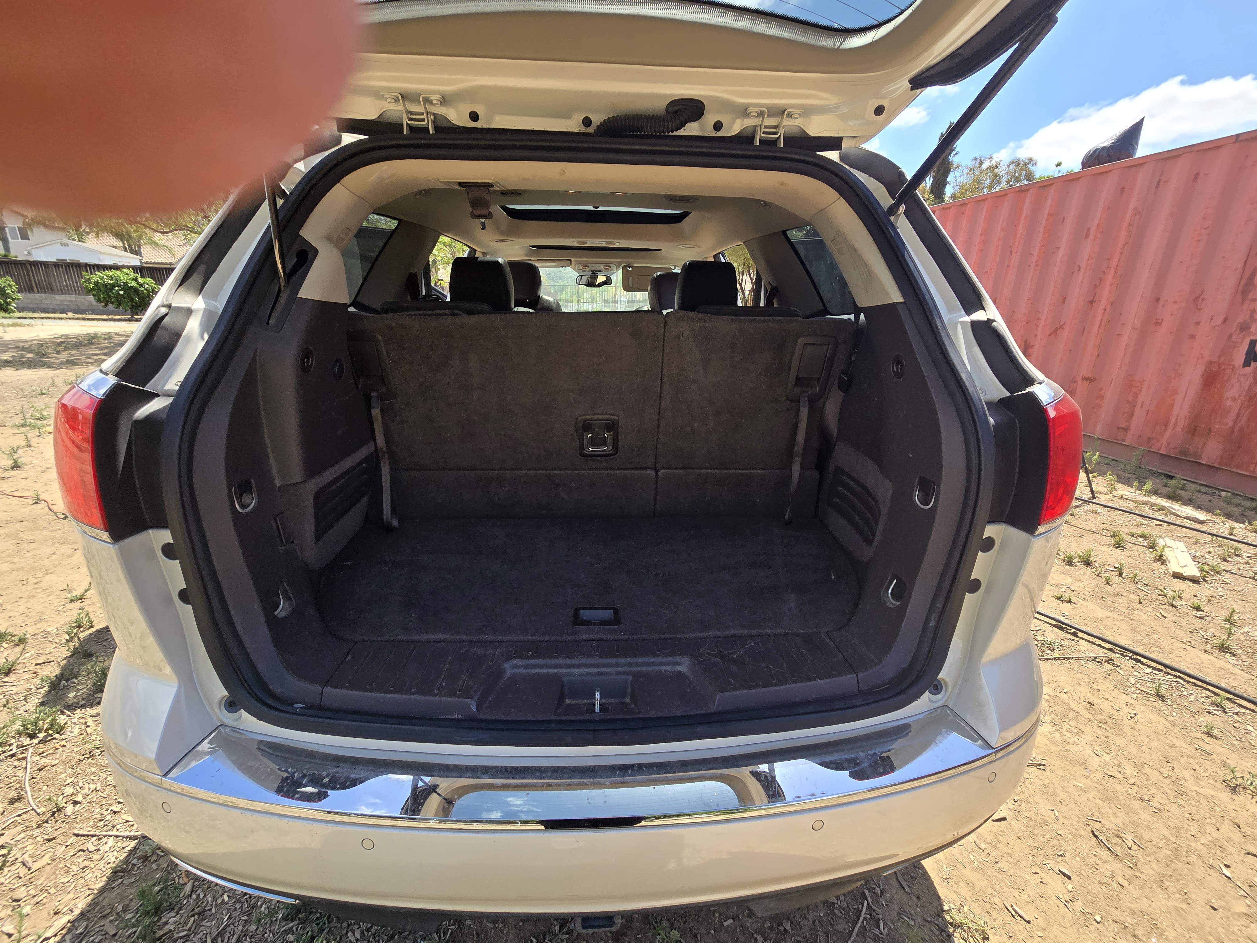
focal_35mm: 13
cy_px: 472
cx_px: 628
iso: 125
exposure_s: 1/2000
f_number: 2.2
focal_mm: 2.2
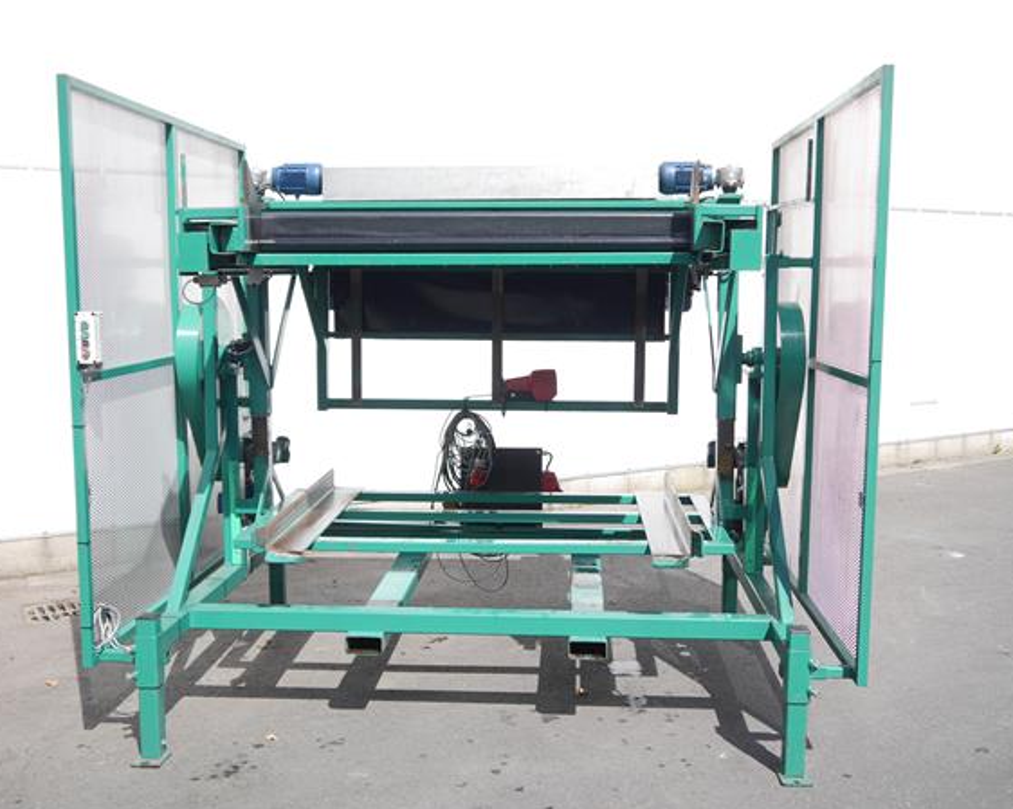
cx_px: 506
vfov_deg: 37.3
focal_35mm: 40
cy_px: 398
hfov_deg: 45.8
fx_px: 1199
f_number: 4
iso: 160
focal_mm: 18
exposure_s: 1/800
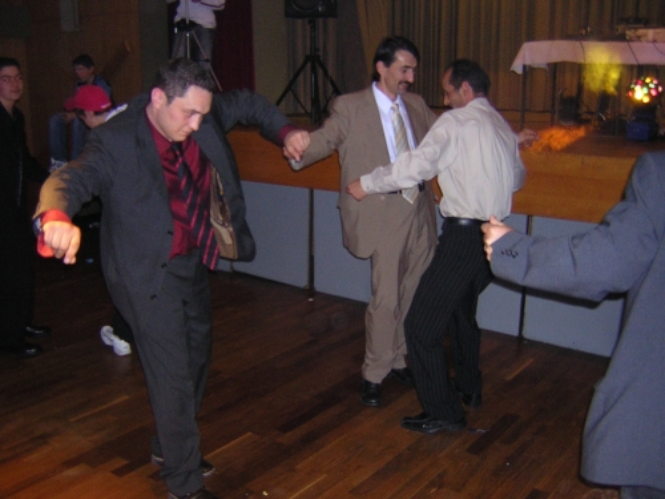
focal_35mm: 36
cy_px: 250
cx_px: 332
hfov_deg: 51.4
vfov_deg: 39.7
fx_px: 692
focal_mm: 4.7
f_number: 2.6
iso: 385
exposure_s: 1/60.1
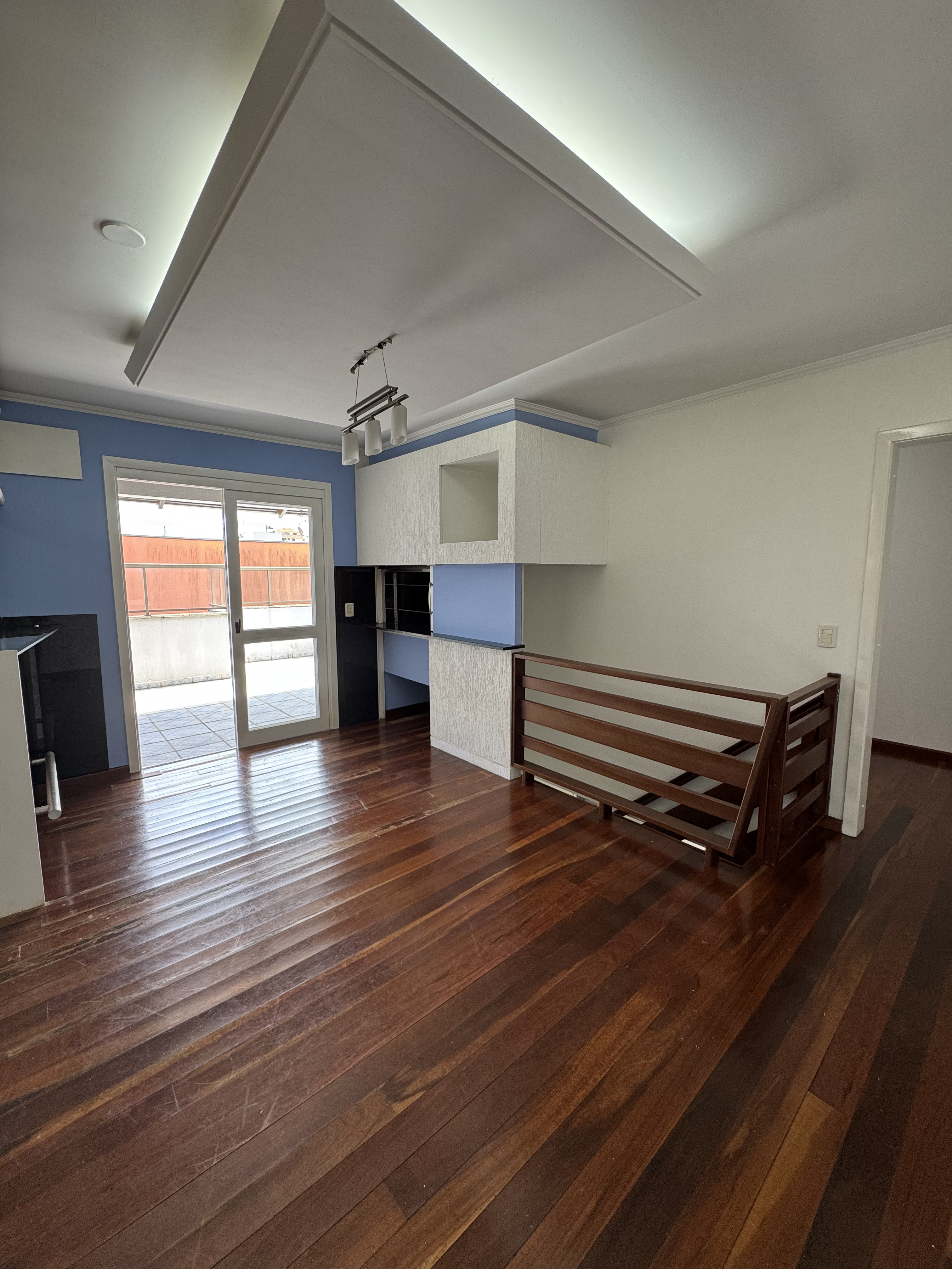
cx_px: 476
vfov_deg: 102.1
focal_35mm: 14
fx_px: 513
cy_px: 634
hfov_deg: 85.7
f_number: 2.2
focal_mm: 2.22
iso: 125
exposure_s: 1/120
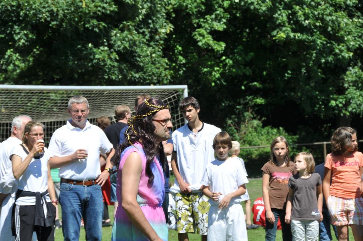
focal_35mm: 180
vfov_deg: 7.6
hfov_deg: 11.4
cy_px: 120
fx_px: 1812
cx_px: 182
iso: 200
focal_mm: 120
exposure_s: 1/400
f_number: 10
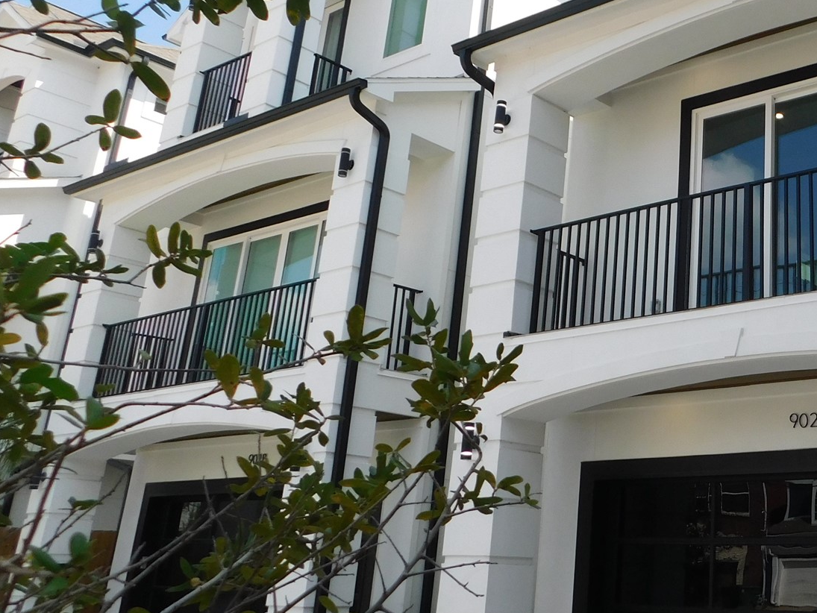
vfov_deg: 33.3
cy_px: 201
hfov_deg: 40.2
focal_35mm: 43
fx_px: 1015
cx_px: 749
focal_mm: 4
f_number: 3
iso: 125
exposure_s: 1/1000
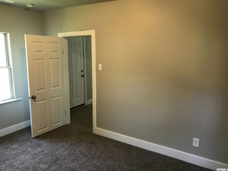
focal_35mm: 28
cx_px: 114
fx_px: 184
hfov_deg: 63.4
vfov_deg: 49.7
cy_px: 86
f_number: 1.8
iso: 40
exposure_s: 1/24
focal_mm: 3.99
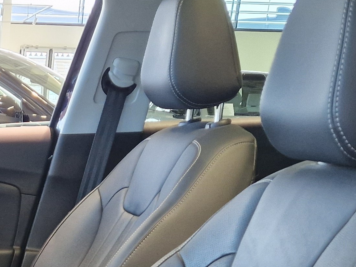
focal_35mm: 84
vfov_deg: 16.4
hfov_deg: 21.2
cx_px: -100
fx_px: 864
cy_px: 369
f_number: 1.8
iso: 250
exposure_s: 1/100
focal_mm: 5.4
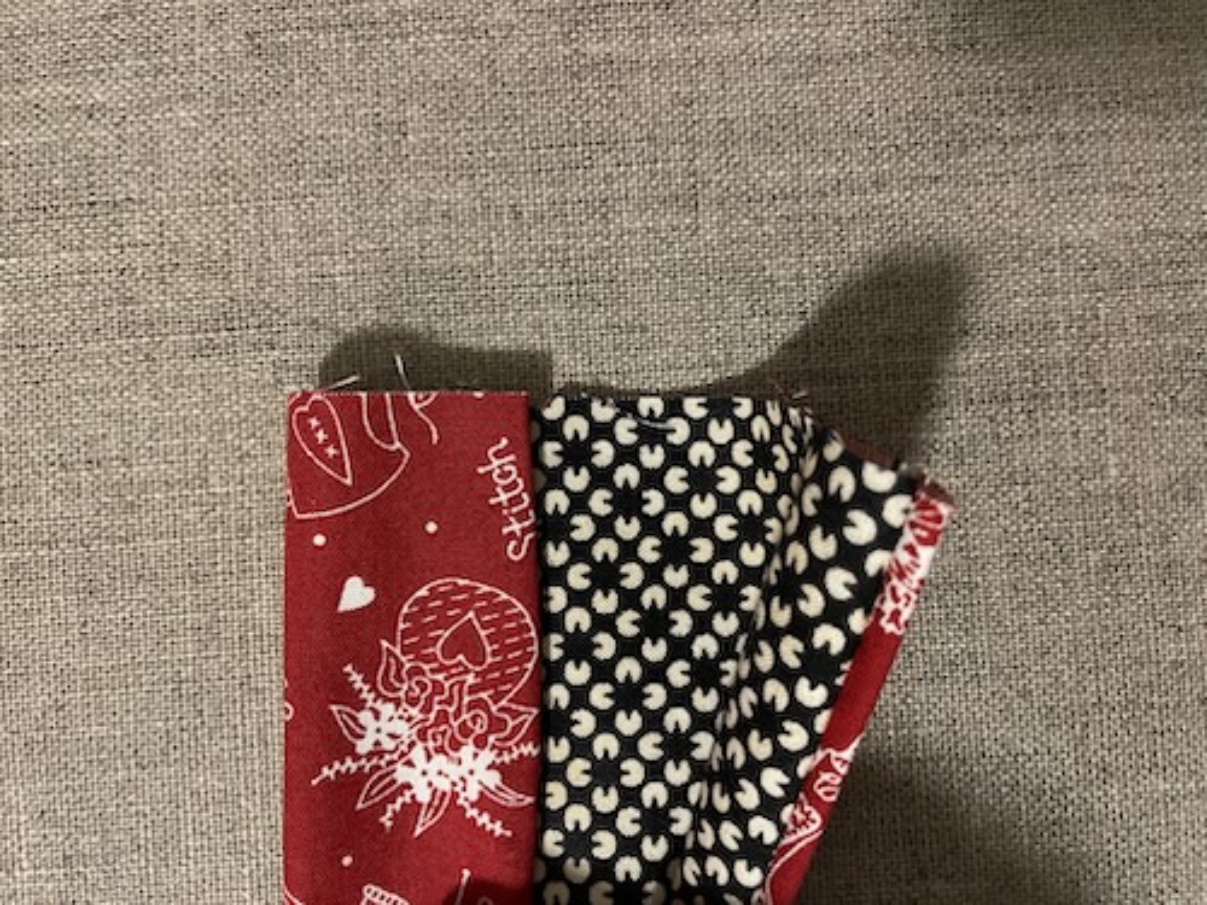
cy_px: 452
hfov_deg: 67.3
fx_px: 907
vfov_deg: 53.1
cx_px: 604
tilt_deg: -86.2
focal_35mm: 26
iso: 640
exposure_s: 1/25
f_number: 1.6
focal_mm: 4.2
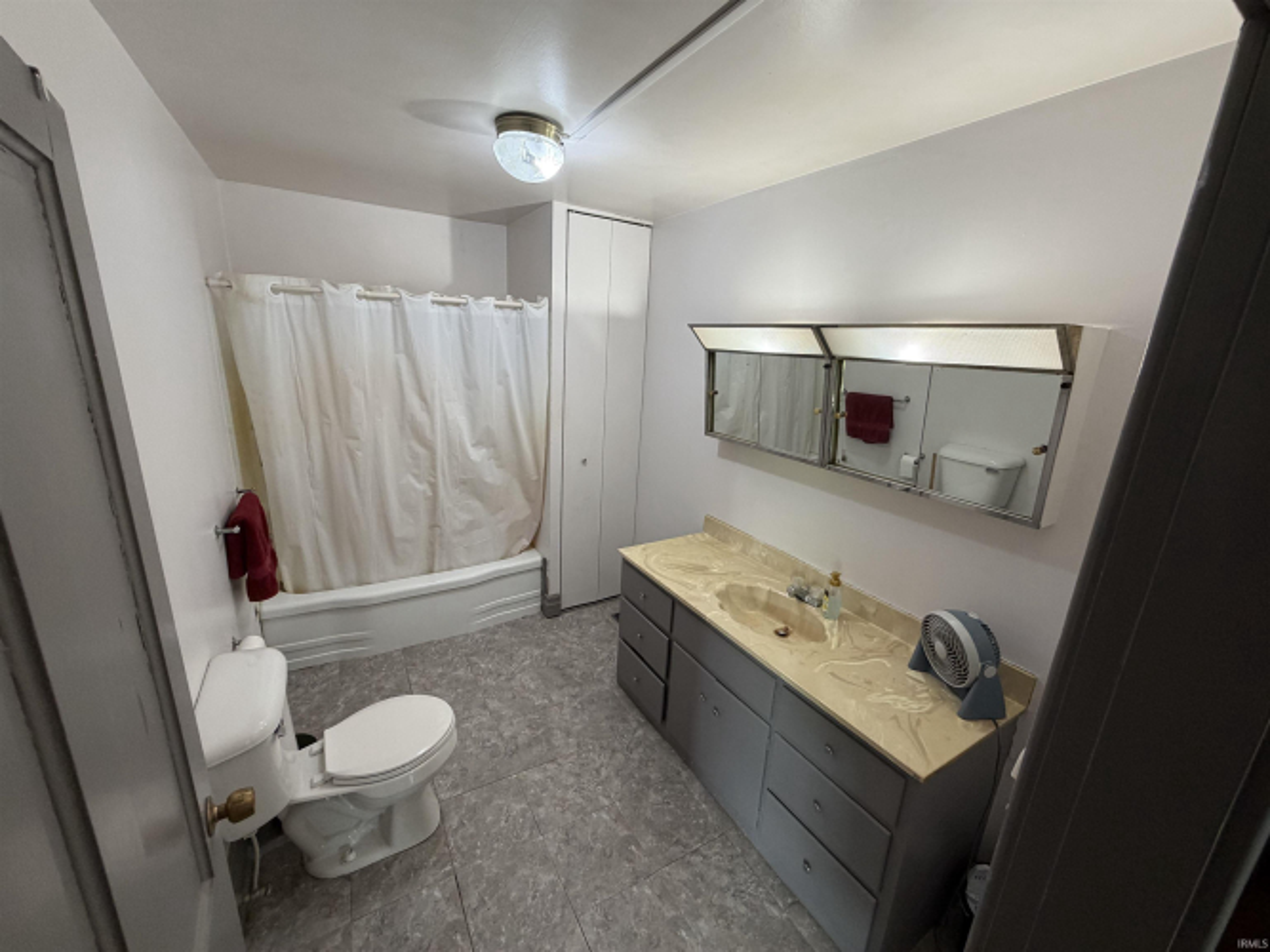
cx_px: 635
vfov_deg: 85.7
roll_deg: -3.0
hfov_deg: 102.1
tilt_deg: -14.0
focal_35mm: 14
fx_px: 514
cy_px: 476
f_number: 2.2
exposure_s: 1/60
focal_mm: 2.22
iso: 200
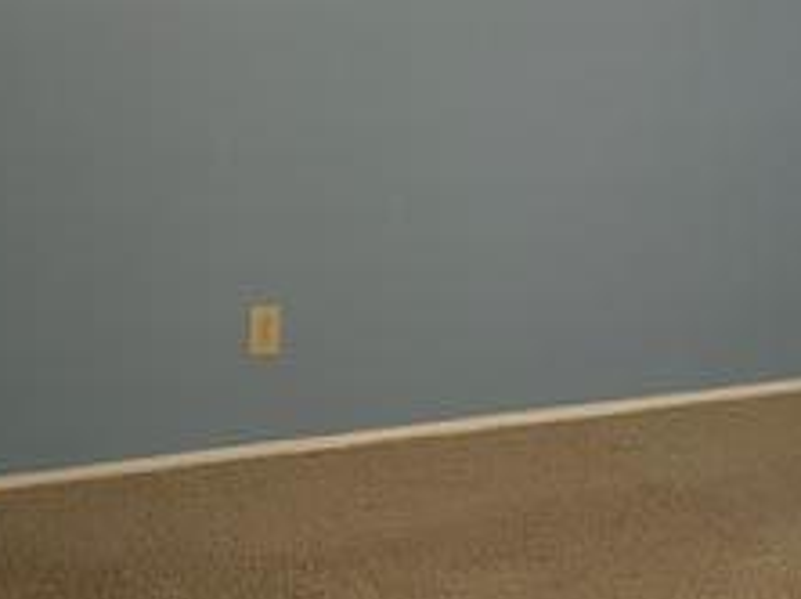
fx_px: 1734
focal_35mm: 75
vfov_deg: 18.6
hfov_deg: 26.0
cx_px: 354
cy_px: -123
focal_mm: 5.1
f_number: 1.6
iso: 320
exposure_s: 1/60
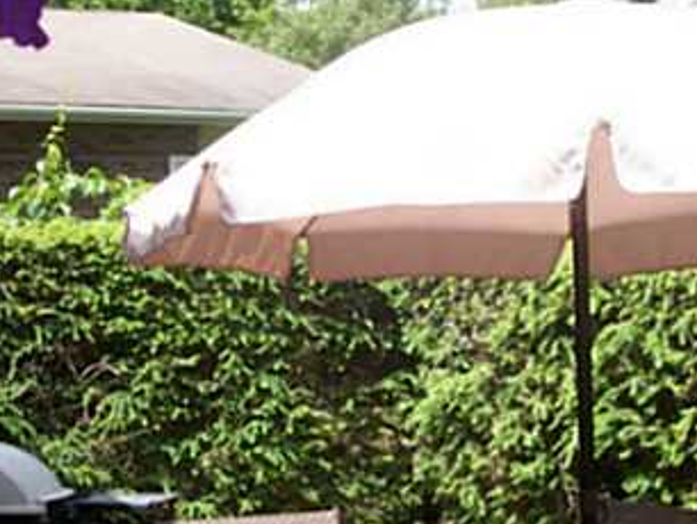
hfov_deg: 20.7
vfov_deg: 15.7
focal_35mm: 94
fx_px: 1894
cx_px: 492
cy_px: 390
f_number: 4.5
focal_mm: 5.9
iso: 100
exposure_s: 1/293
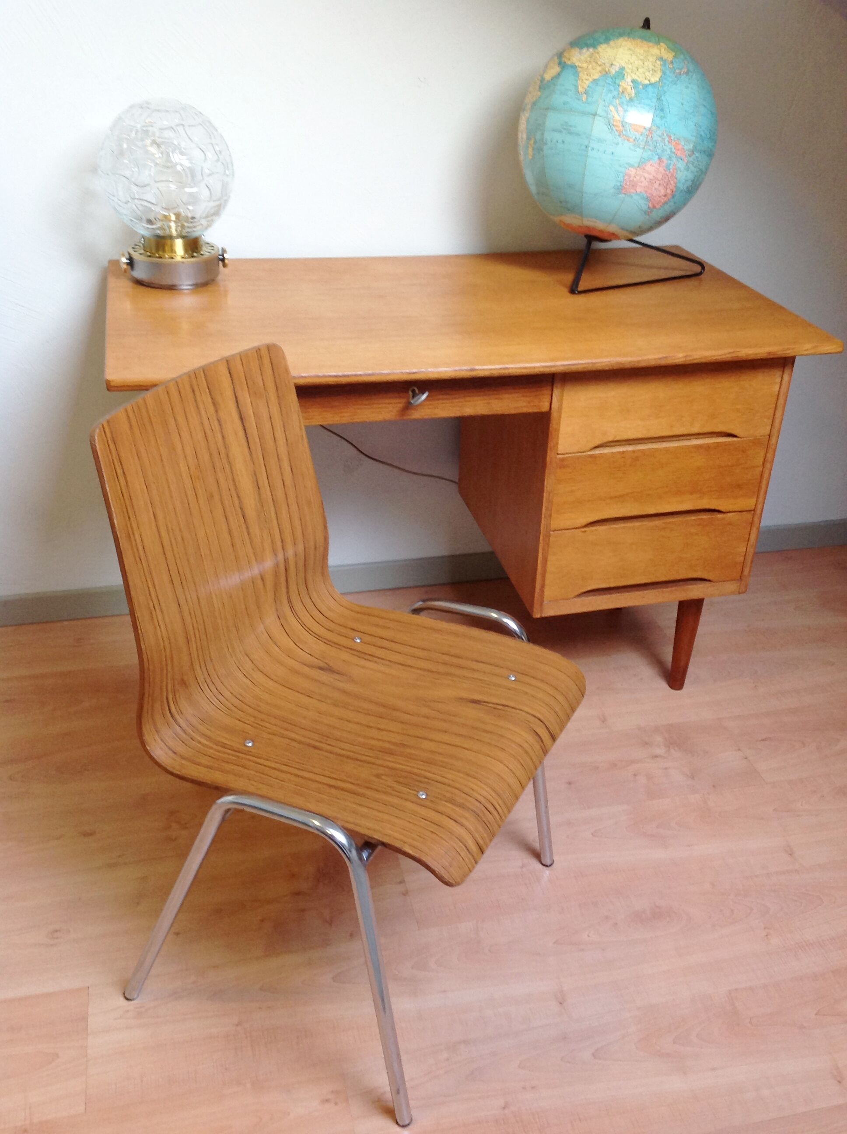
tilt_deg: -29.8
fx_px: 1145
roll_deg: -1.3
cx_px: 424
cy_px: 567
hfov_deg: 40.6
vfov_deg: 52.7
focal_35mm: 35
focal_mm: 4.28
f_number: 2.4
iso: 100
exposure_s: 1/15
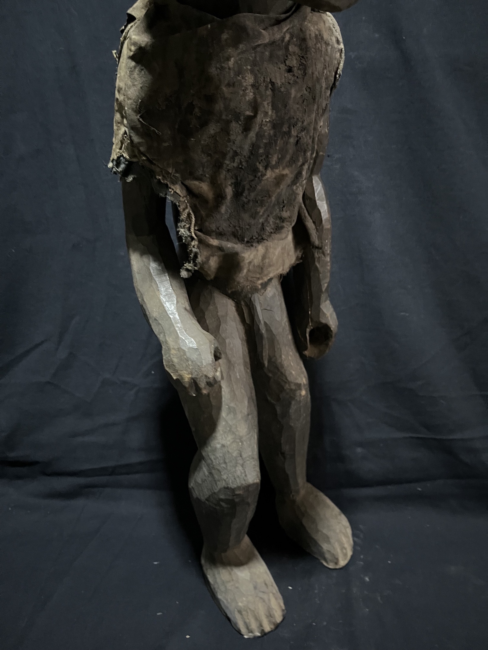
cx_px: 244
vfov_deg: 67.3
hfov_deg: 53.1
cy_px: 325
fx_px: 489
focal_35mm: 26
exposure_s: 1/15
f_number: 1.6
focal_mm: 5.1
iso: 1600
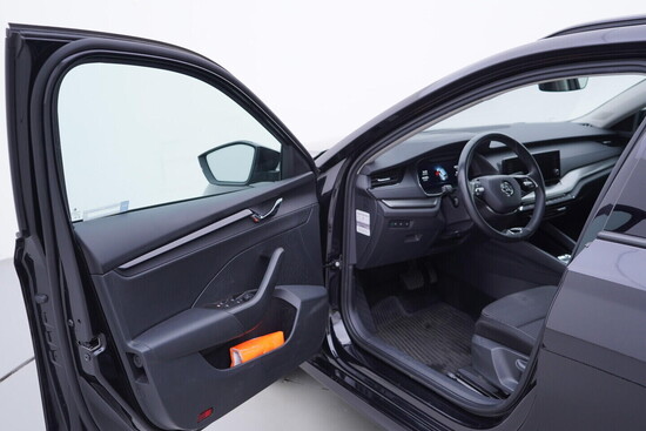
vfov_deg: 36.9
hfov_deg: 53.1
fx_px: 646
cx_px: 323
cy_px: 216
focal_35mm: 36
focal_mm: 24
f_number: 3.2
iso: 125
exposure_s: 1/50
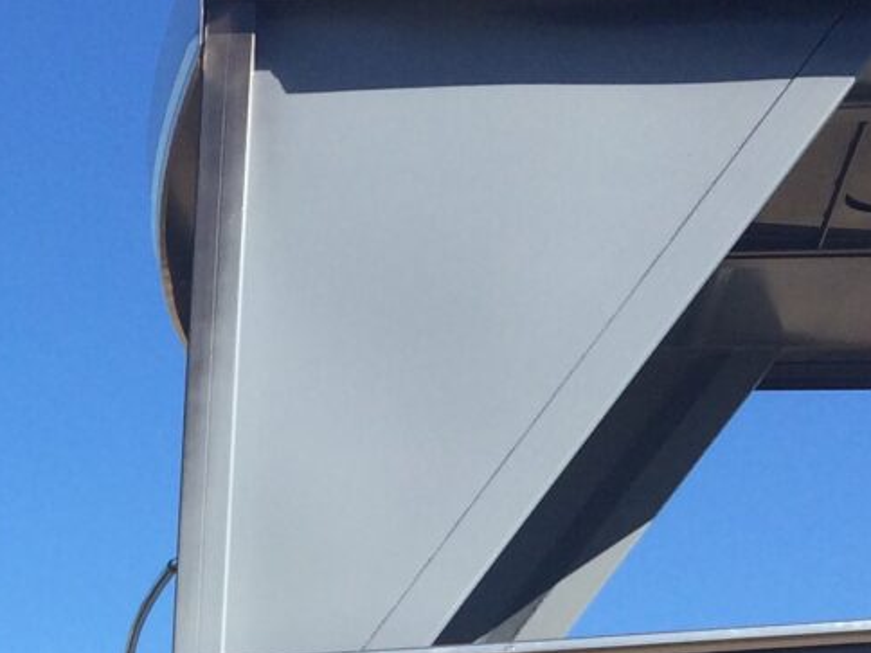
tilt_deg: +7.8
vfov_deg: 12.2
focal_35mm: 115
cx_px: -306
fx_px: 2894
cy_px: 1034
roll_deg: +0.6
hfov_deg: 16.1
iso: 32
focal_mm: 4.15
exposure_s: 1/1414
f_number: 2.2
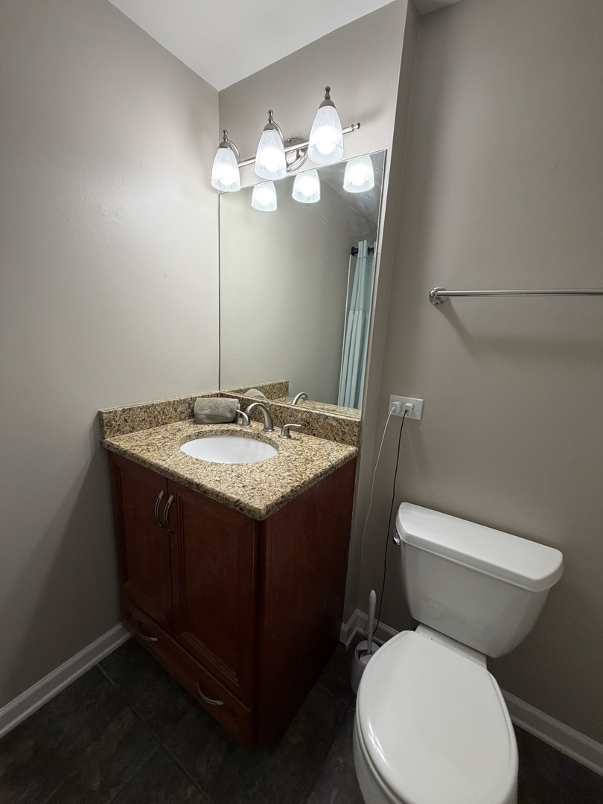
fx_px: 325
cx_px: 302
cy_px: 402
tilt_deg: -12.2
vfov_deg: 102.1
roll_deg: -2.5
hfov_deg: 85.7
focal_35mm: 14
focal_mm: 2.22
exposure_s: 1/120
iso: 320
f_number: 2.2
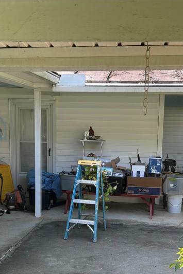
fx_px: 397
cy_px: 188
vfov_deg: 37.7
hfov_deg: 26.0
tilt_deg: -7.2
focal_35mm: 52
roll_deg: -1.1
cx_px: 87
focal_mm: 5.7
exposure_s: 1/448
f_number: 1.5
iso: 50
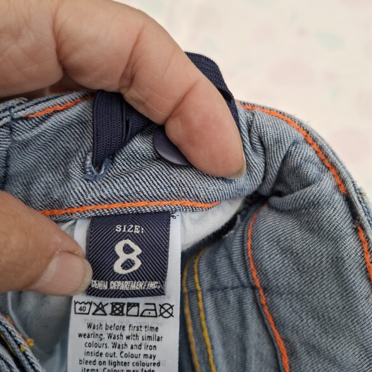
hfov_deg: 57.3
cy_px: 179
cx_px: 181
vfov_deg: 57.3
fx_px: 340
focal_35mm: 28
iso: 50
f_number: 1.8
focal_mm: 5.54
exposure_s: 1/100
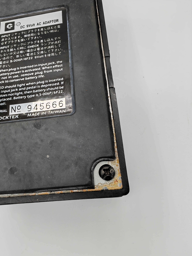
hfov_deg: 51.3
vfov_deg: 65.3
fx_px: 200
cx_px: 93
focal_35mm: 27
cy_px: 125
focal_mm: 2.16
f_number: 2.2
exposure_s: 1/230
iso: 50
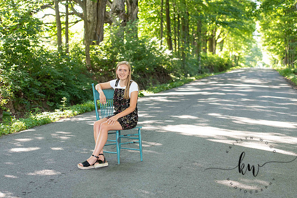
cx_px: 148
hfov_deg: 28.8
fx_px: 578
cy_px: 99
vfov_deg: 19.5
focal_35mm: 70
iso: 640
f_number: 3.5
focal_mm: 70
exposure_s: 1/200
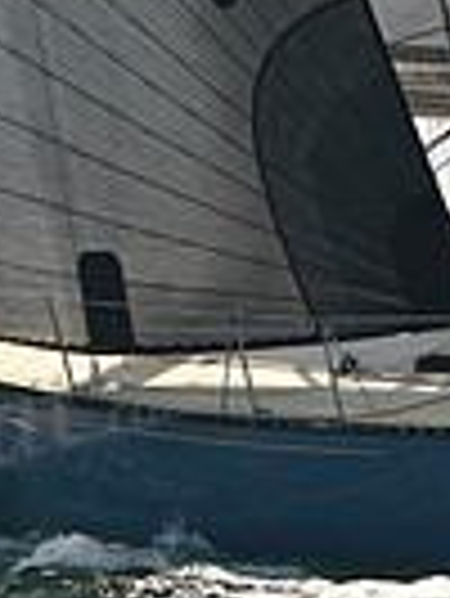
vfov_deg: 6.8
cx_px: 441
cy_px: 164
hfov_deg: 5.1
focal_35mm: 293
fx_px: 5070
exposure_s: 1/640
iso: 250
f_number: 5.6
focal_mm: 70
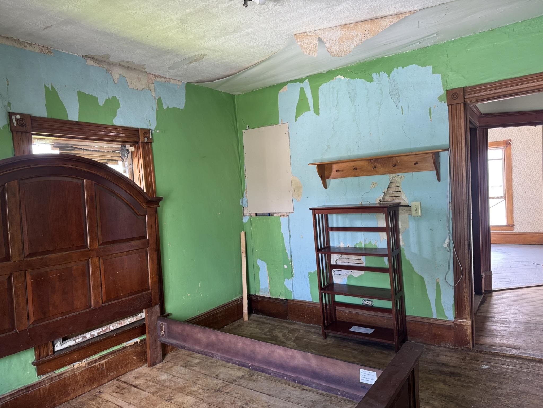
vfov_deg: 56.8
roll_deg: +3.0
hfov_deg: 71.6
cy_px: 204
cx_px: 272
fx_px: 376
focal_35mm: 24
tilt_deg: -5.8
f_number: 1.78
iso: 200
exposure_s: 1/88
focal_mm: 6.76
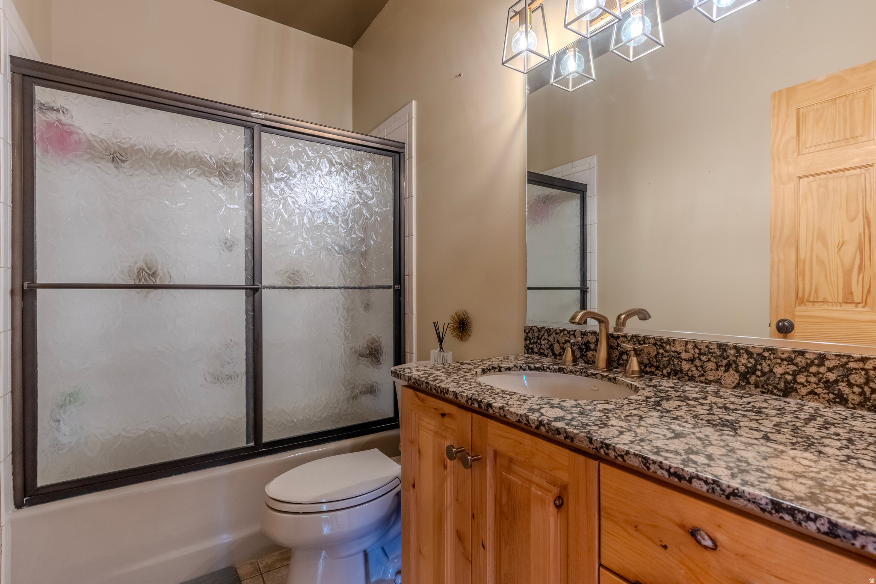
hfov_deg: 93.3
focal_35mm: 17
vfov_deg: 70.4
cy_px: 292
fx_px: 414
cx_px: 438
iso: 1000
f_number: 8
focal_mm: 17
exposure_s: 1/80
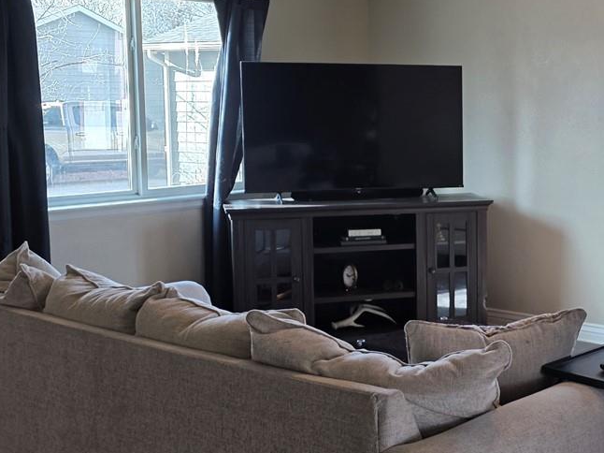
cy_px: 197
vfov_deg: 25.6
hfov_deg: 32.3
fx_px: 994
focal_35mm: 57
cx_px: 531
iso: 125
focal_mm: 6.3
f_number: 1.7
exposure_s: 1/120
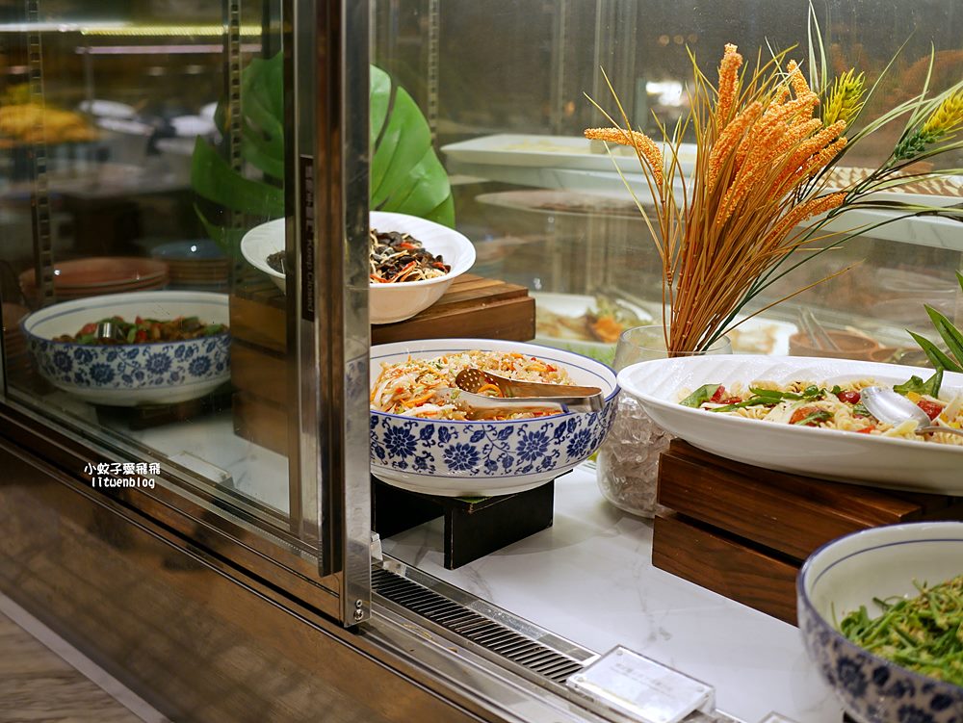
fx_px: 1392
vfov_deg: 29.1
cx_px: 482
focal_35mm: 50
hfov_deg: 38.2
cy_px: 362
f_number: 1.8
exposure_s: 1/160
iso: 200
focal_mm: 25
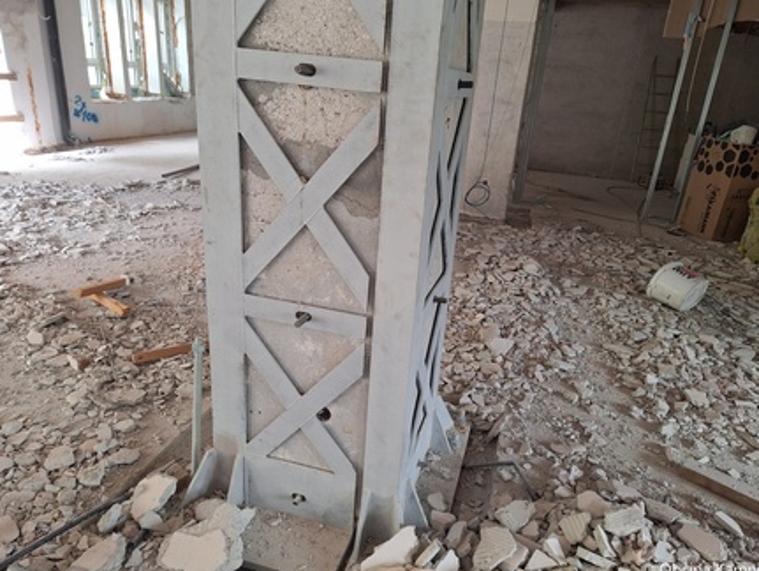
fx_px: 527
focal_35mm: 24
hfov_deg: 71.5
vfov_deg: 56.9
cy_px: 293
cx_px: 391
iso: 200
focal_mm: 5.54
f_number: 1.8
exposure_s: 1/40
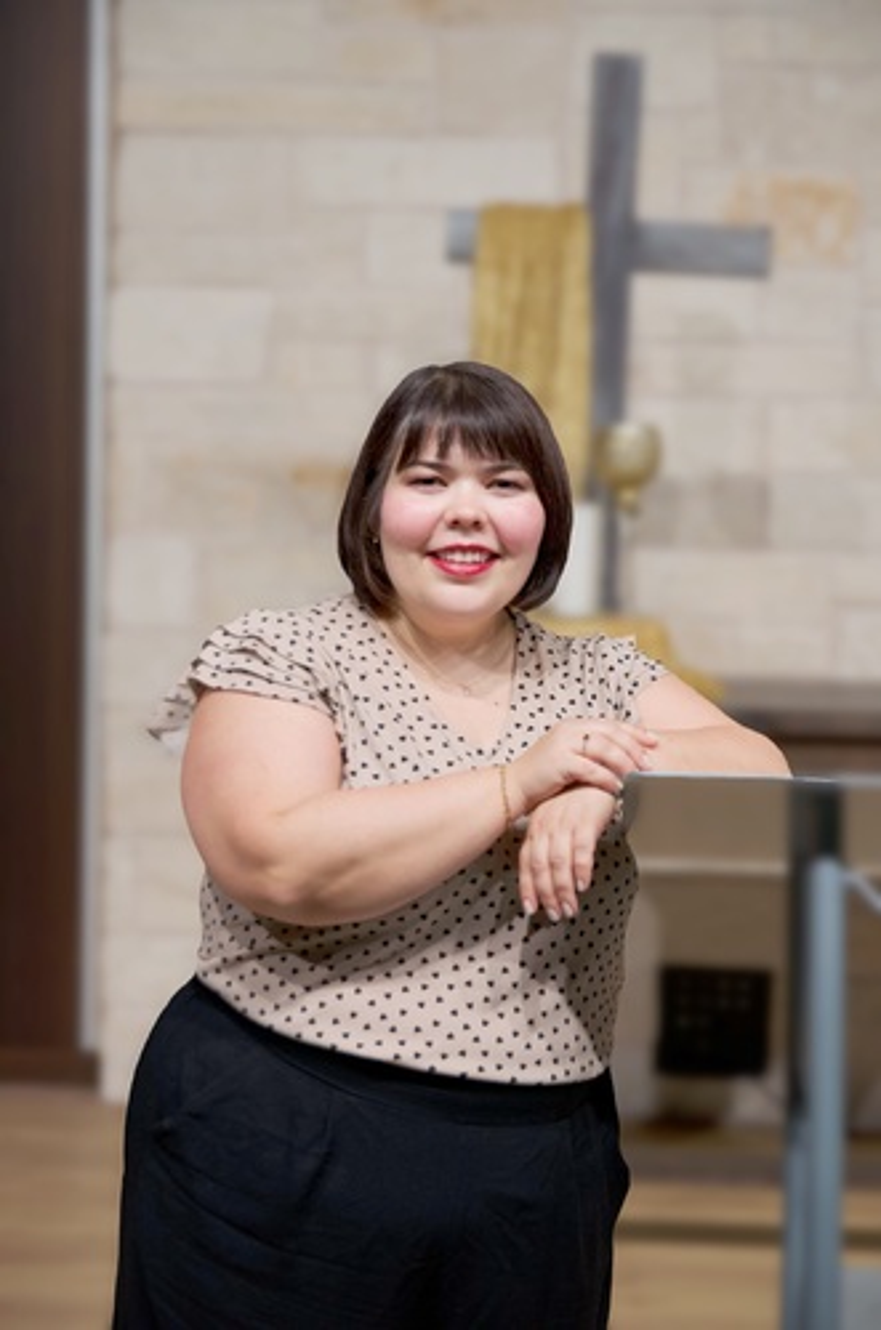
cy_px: 665
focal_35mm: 75
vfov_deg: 27.0
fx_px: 2766
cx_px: 440
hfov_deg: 18.1
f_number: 3.5
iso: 800
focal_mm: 50
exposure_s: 1/60
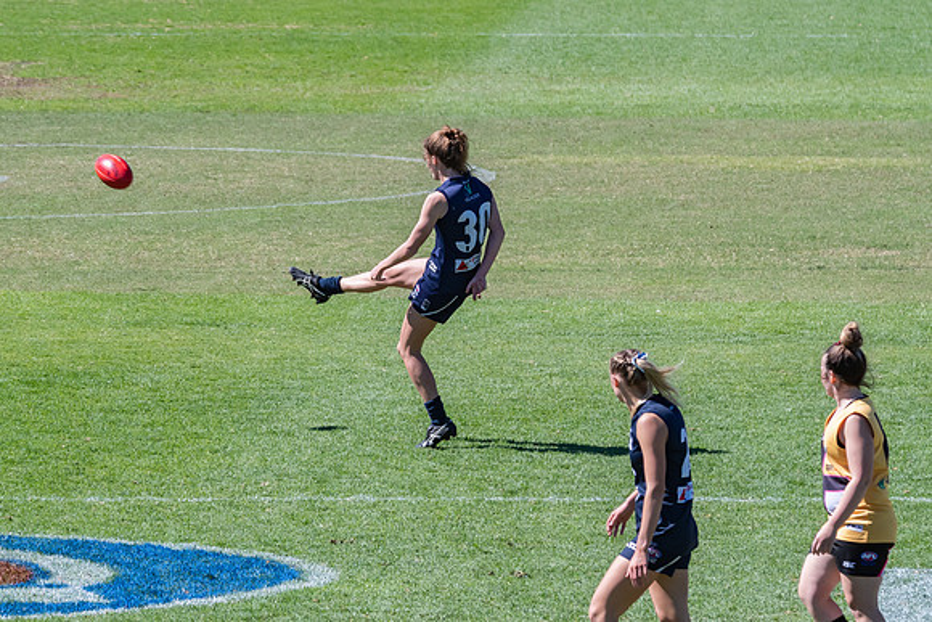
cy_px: 263
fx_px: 12537
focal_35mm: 484
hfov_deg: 4.3
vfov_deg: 2.8
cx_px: 424
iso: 800
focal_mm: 280
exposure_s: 1/1250
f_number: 11
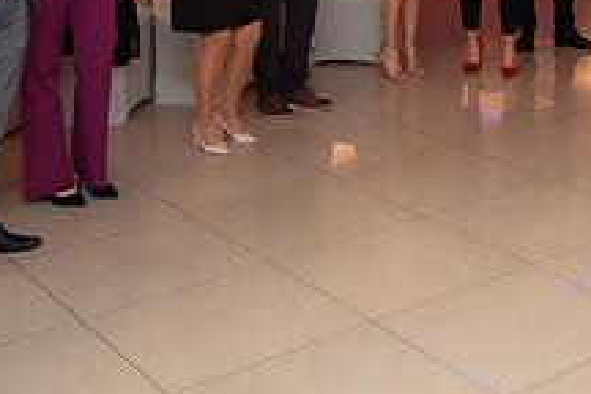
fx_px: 1165
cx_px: 574
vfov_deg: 17.5
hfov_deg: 27.1
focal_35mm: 71
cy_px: -177
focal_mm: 24
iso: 1600
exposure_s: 1/200
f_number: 2.8
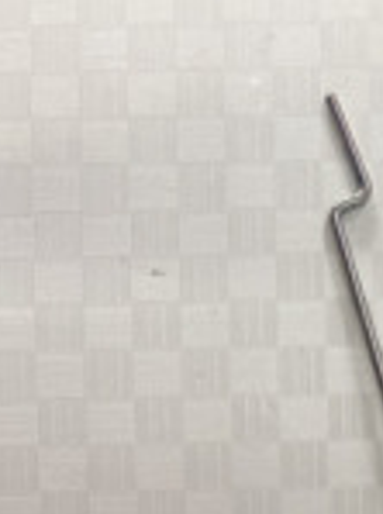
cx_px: 316
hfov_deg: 17.3
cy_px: 821
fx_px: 1245
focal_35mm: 84
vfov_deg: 19.6
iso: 64
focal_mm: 4.25
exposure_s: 1/100
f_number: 1.8
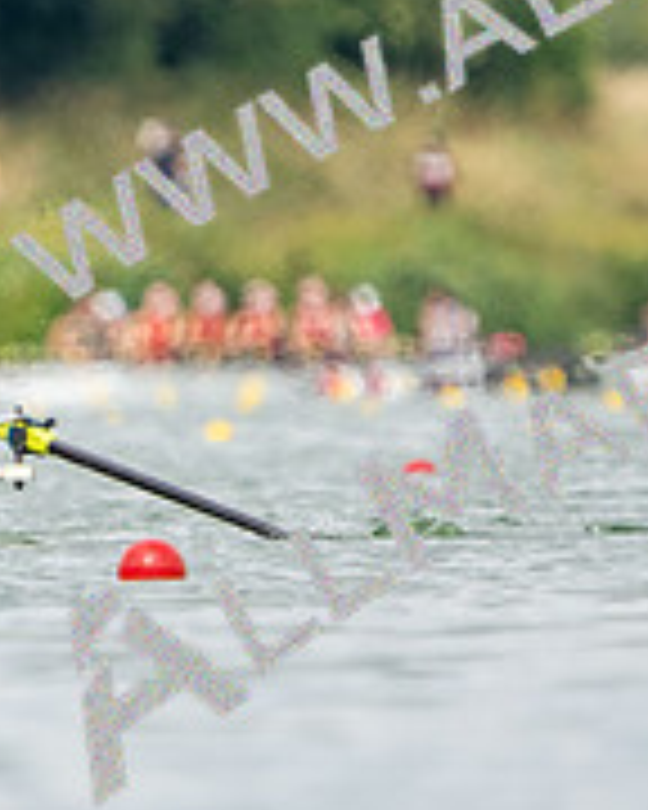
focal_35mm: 2715
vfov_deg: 0.7
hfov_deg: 0.6
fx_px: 65086
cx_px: -315
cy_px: 376
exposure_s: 1/1600
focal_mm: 600
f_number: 6.3
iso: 500
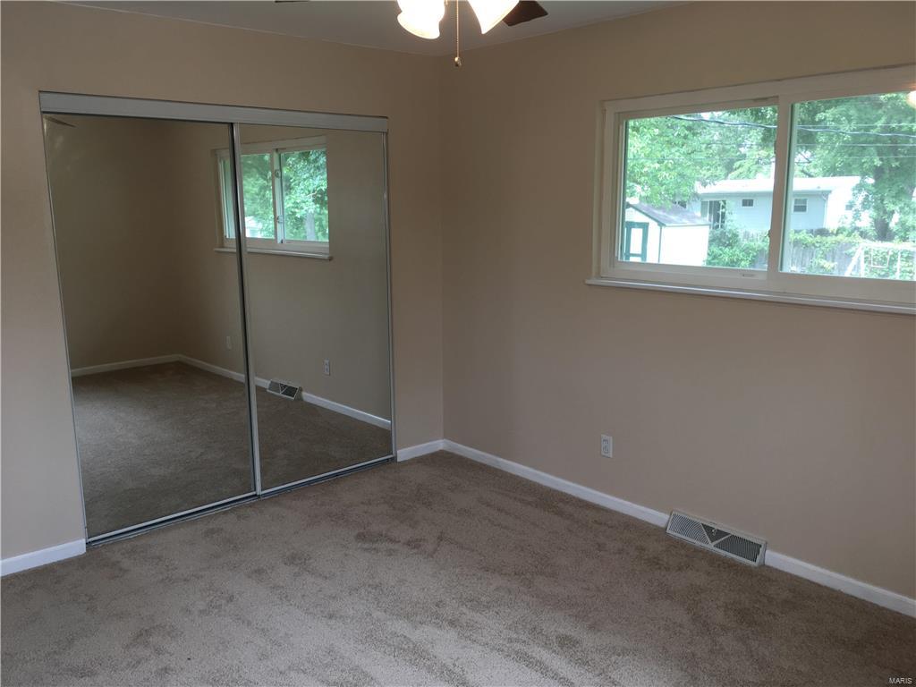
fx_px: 767
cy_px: 344
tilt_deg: -10.3
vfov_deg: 48.2
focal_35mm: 29
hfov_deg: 61.7
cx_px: 458
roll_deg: +0.5
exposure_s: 1/40
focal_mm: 4.15
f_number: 2.2
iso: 25
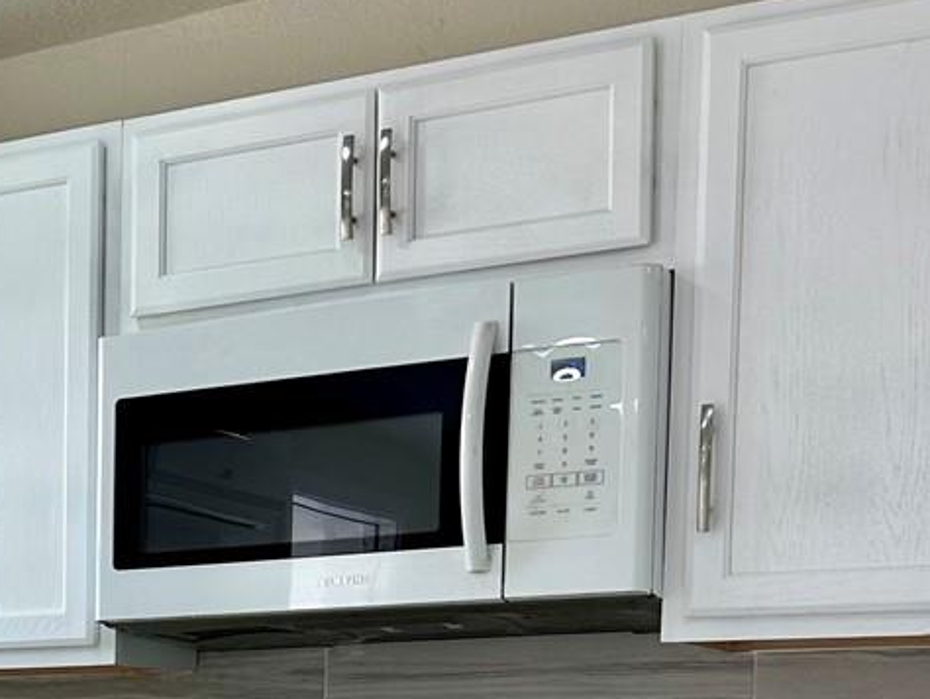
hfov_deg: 22.4
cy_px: 917
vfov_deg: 17.1
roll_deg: +0.1
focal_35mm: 81
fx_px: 2177
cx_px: -153
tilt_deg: -3.9
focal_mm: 6.86
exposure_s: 1/121
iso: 64
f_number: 1.78
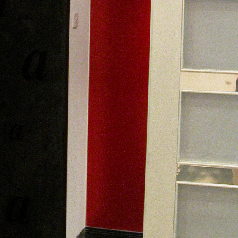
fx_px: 615
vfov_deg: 21.8
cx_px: 60
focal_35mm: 79
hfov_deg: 21.7
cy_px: 64
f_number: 3.2
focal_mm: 9
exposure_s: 1/30
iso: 400
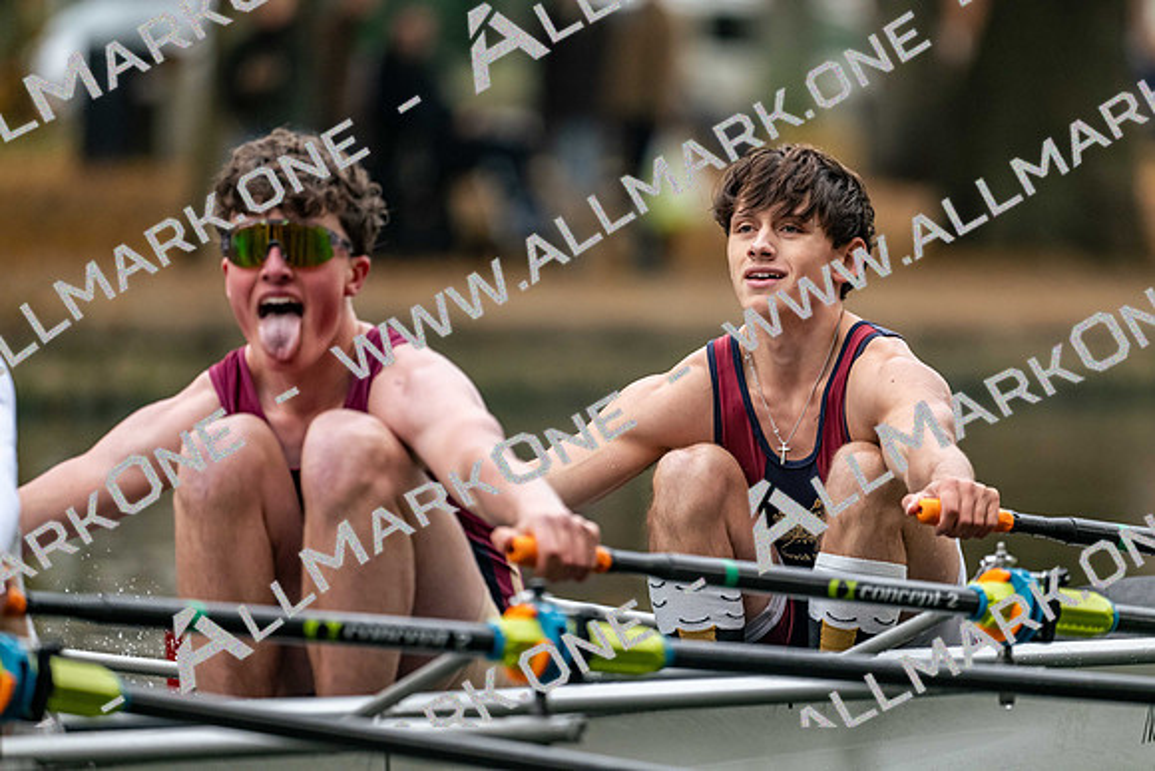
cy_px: 386
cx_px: 578
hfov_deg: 5.2
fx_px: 12836
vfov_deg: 3.4
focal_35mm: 400
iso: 2800
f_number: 4.5
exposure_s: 1/2500
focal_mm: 400
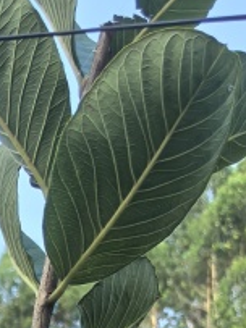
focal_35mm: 142
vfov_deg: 11.6
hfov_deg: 9.8
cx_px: -217
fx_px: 1347
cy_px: 765
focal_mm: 6.98
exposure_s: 1/4167
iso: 250
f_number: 2
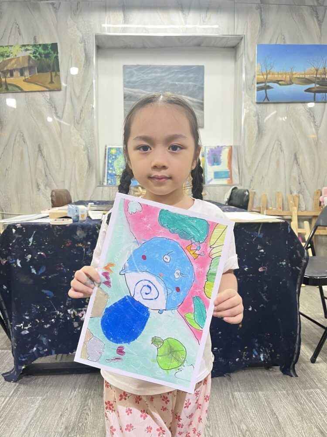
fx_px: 327
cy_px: 218
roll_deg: +0.3
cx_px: 164
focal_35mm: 26
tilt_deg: -5.4
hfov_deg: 53.1
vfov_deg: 67.3
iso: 80
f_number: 1.6
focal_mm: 5.1
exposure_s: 1/50
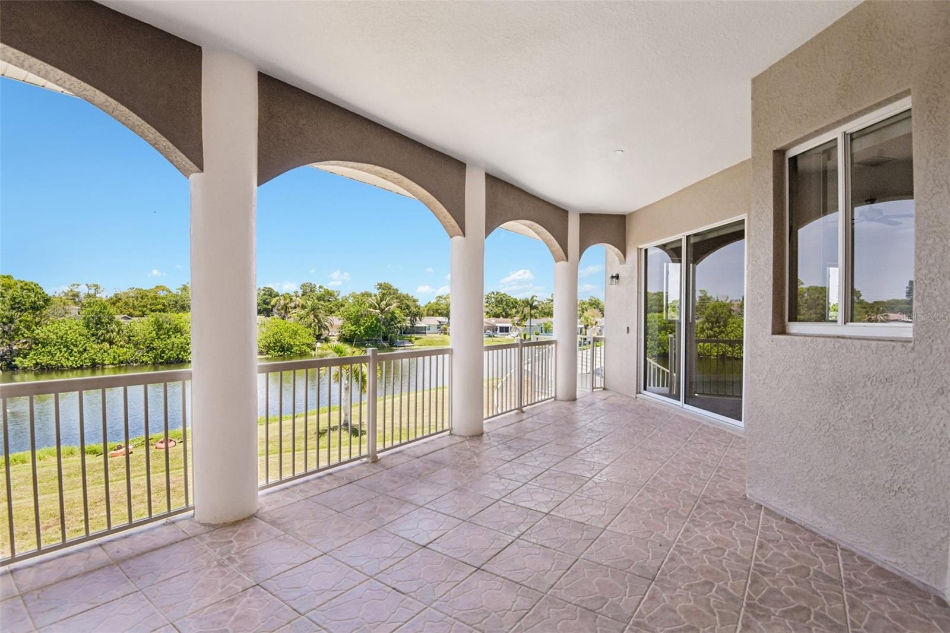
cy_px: 316
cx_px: 475
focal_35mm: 16
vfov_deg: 73.7
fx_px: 422
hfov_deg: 96.7
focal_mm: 16
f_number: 8
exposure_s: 1/800
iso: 400
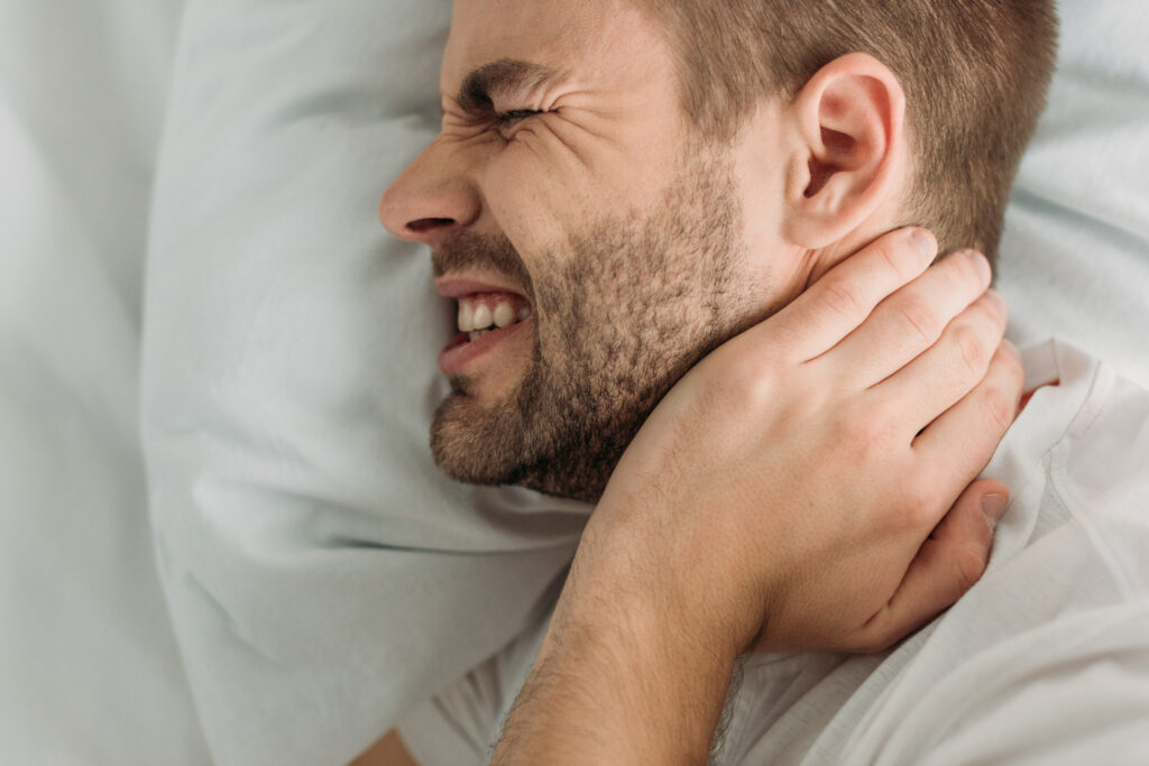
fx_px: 1596
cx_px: 574
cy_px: 383
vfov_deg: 27.0
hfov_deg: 39.6
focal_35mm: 50
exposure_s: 1/200
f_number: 2.8
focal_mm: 50
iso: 400
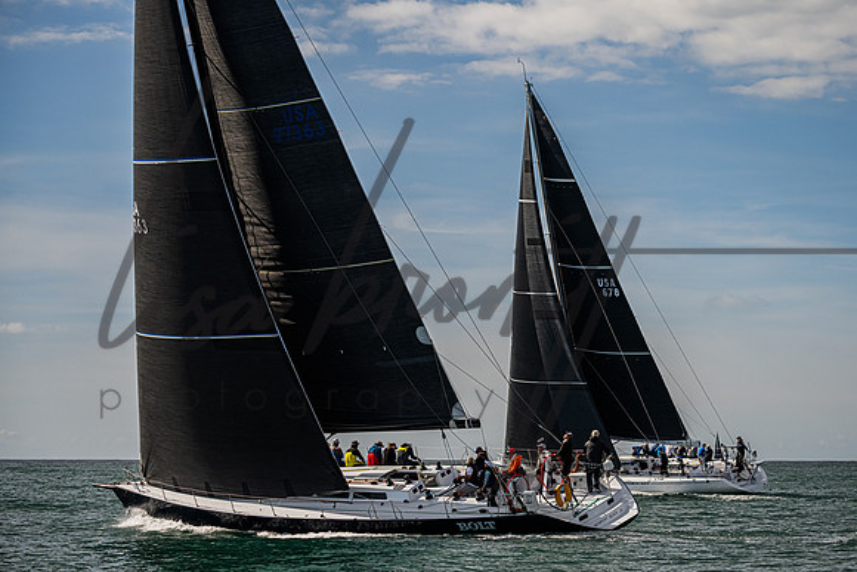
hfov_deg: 18.4
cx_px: 472
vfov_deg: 12.3
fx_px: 2646
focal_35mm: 111
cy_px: 291
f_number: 5.6
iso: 400
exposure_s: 1/5000
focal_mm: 100
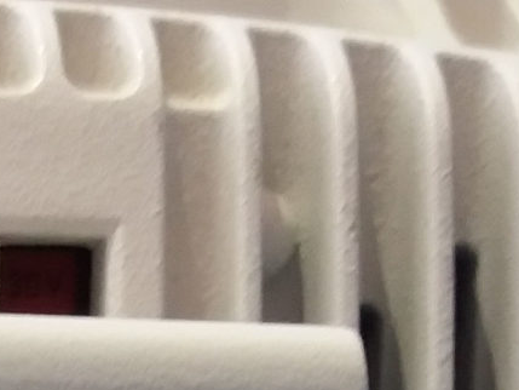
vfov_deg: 8.1
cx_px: -212
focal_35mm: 167
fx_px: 2505
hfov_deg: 11.4
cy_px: 988
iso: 160
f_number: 1.9
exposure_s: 1/33
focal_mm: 3.7
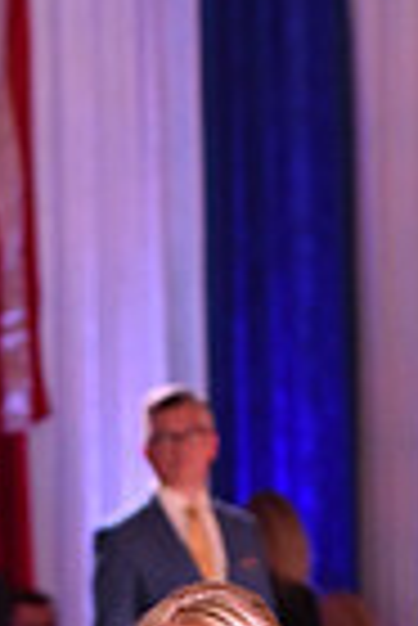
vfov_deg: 4.4
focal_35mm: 459
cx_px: -133
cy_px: 1216
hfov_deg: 3.0
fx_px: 7974
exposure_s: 1/250
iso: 2500
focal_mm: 110
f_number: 5.6
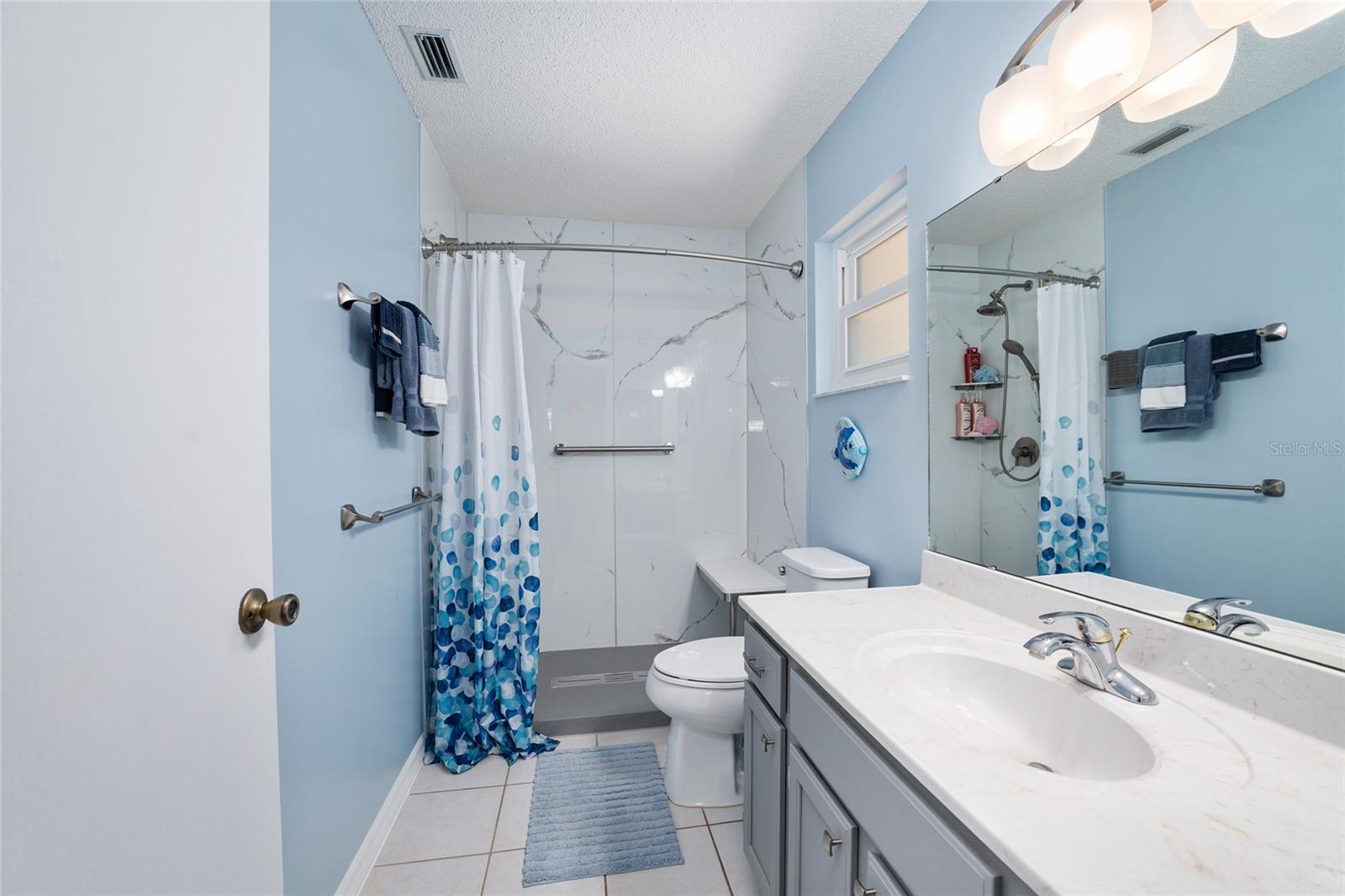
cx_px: 672
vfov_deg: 81.2
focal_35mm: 14
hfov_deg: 104.3
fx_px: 523
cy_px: 448
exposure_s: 1/6
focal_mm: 14
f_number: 7.1
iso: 500
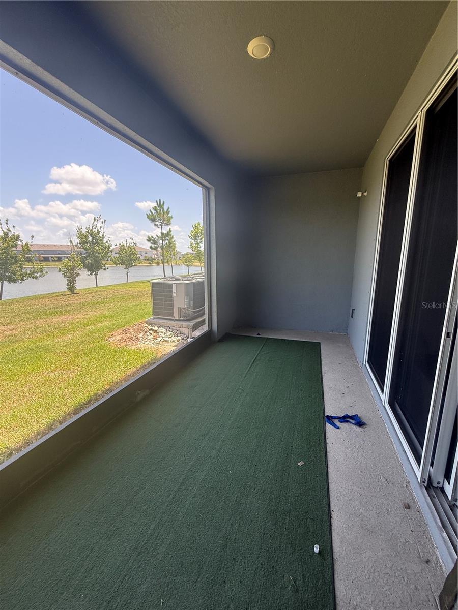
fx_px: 247
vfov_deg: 102.1
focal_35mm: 14
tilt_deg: -10.3
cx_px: 229
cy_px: 305
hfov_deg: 85.7
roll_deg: -0.2
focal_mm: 2.22
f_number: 2.2
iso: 64
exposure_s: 1/293
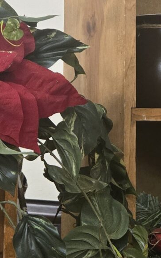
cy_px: 57
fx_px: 759
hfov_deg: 12.0
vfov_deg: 19.1
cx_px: 163
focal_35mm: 108
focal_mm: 5.4
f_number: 1.8
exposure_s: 1/120
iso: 1000
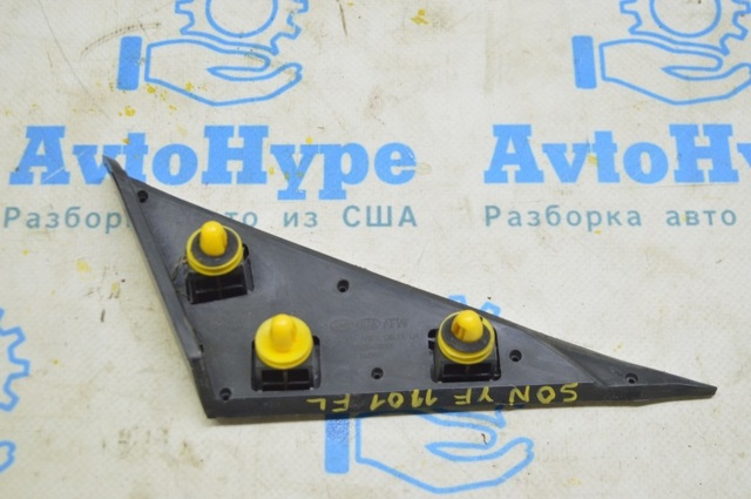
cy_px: 250
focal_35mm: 57
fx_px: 1188
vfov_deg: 23.7
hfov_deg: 35.1
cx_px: 376
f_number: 5.6
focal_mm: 38
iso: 400
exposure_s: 1/20
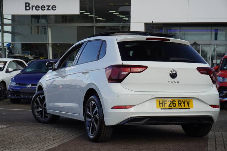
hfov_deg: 28.7
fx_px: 444
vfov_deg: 19.3
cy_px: 76
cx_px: 114
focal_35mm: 70
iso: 100
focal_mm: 47
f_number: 6.7
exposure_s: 1/125
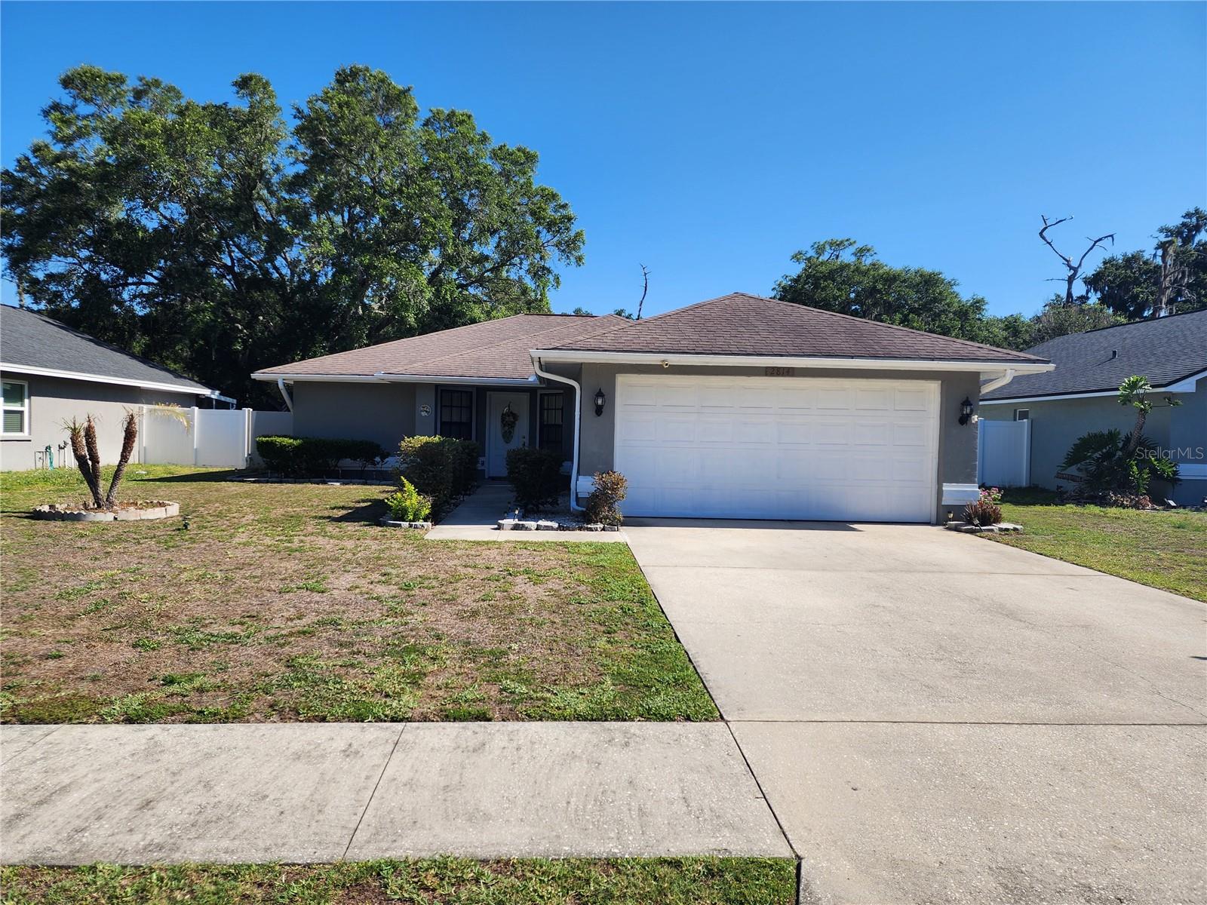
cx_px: 604
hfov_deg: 73.9
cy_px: 452
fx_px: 802
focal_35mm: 23
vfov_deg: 58.9
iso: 12
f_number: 1.8
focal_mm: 6.4
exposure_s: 1/1008
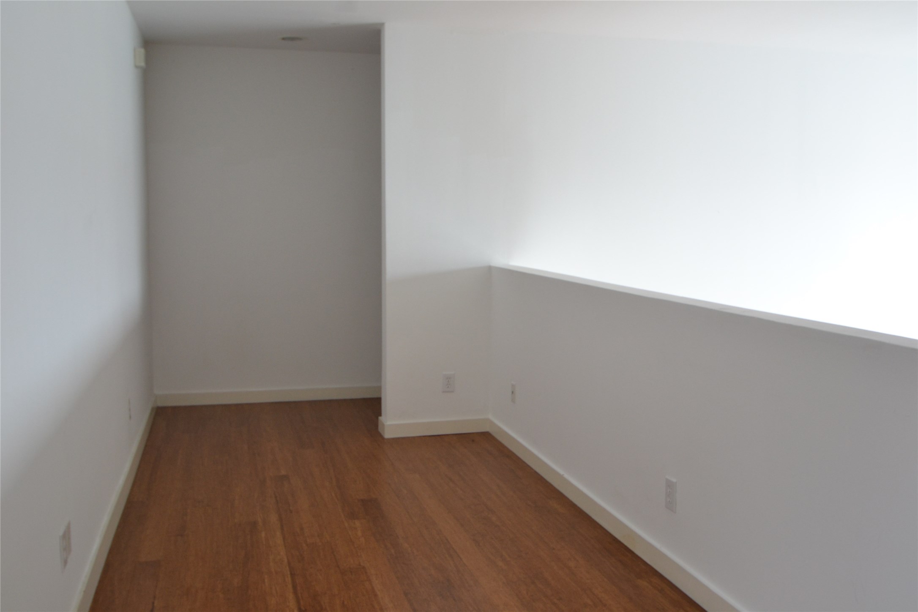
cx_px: 459
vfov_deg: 40.0
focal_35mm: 33
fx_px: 841
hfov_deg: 57.2
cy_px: 306
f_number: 4.5
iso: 560
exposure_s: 1/60
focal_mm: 22
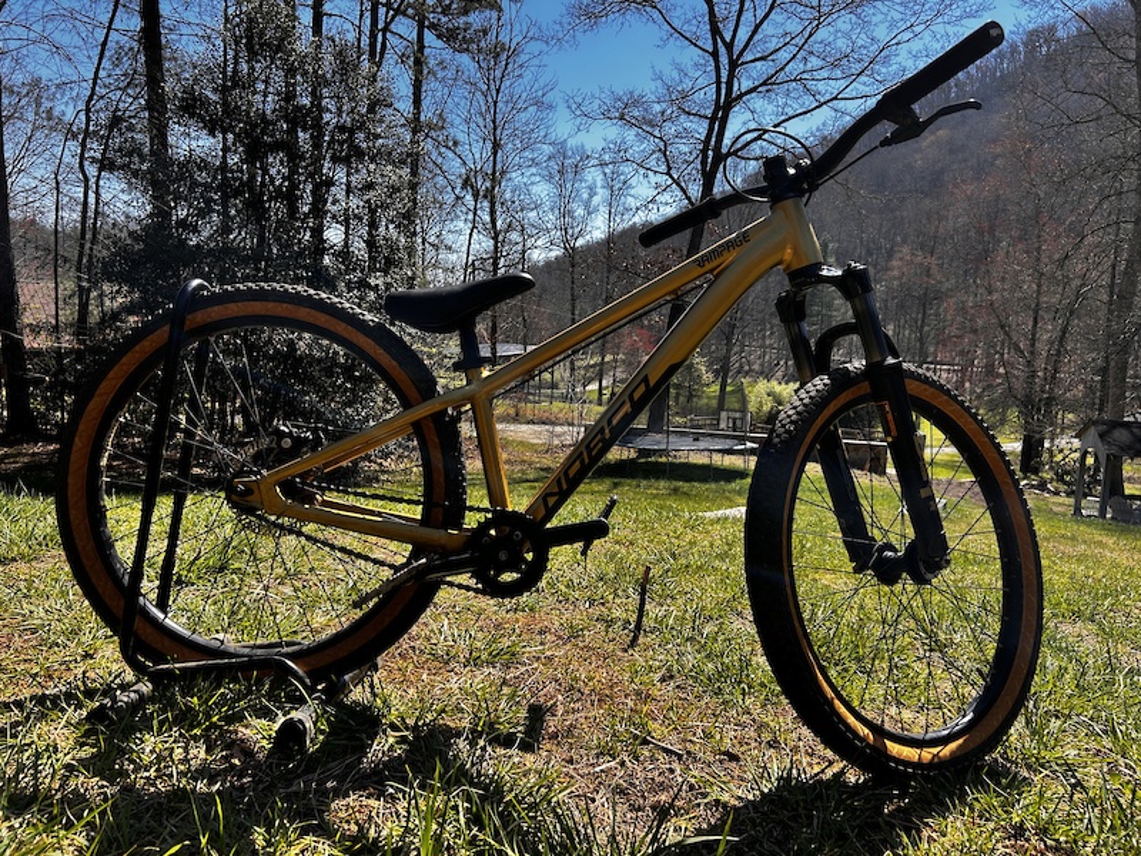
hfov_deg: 67.3
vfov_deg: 53.1
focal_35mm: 26
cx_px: 570
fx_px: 857
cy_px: 428
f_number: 1.5
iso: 50
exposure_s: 1/2008
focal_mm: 5.7
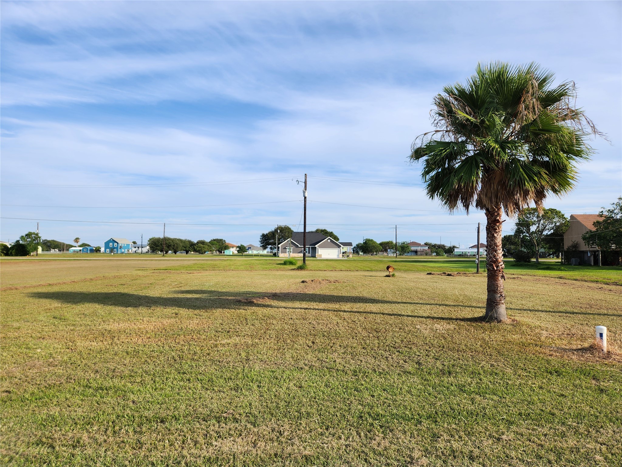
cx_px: 311
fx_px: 413
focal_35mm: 23
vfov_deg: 58.9
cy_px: 234
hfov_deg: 73.9
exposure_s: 1/1061
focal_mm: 5.4
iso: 20
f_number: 1.8
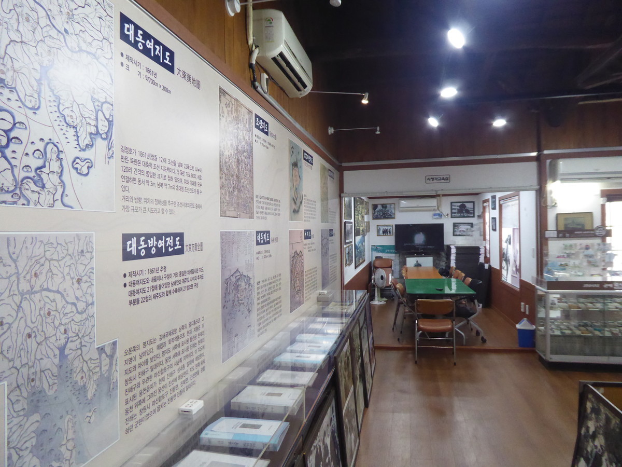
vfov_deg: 54.9
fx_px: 449
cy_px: 234
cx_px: 311
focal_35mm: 25
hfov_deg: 69.4
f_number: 3.3
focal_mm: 4.3
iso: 800
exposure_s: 1/100
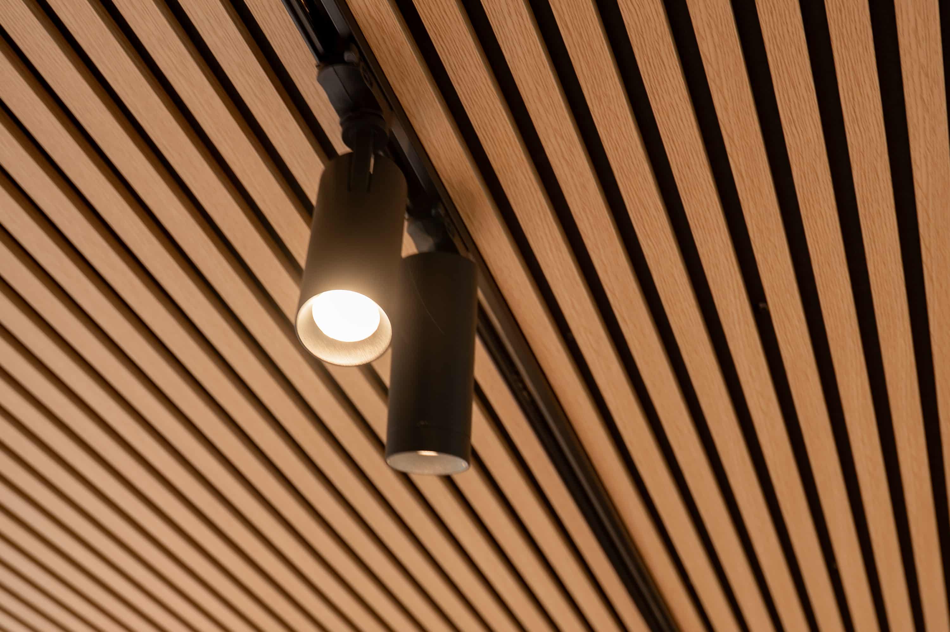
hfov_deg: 54.5
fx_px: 923
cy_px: 316
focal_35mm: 35
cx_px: 475
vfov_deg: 37.8
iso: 125
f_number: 4
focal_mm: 35
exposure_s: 1/13
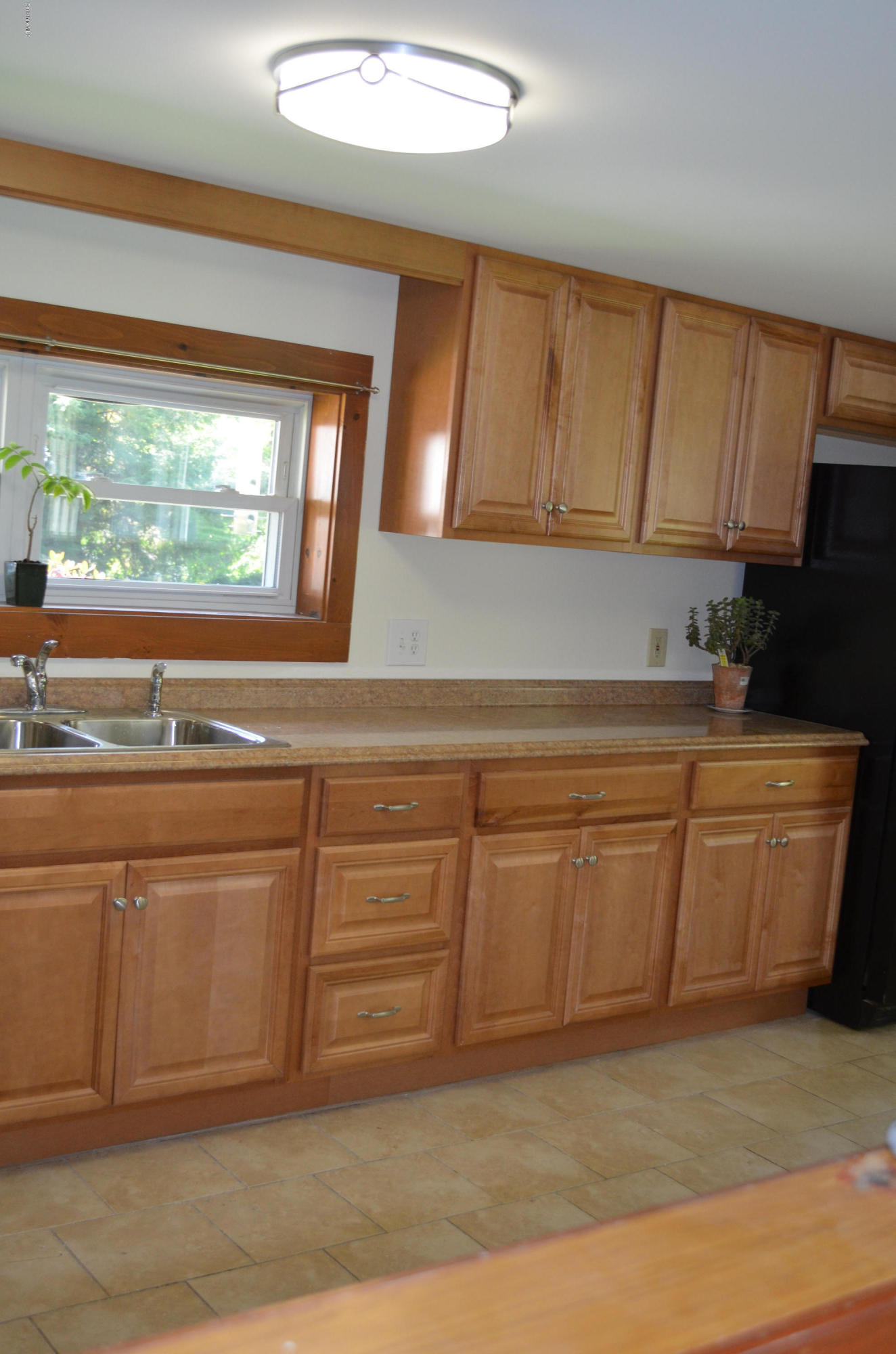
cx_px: 448
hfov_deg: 34.1
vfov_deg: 49.6
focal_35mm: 39
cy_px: 677
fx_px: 1463
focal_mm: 26
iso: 560
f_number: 4.2
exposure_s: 1/60
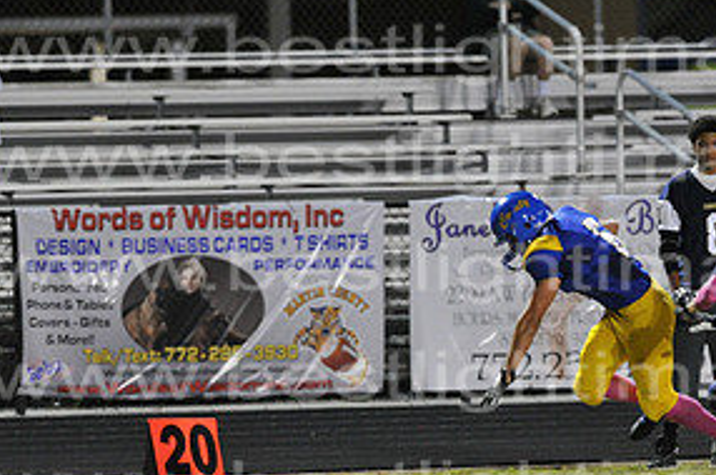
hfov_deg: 3.4
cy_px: 328
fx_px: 12098
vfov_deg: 2.3
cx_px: 558
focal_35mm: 609
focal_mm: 300
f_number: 4
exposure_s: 1/500
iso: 8000
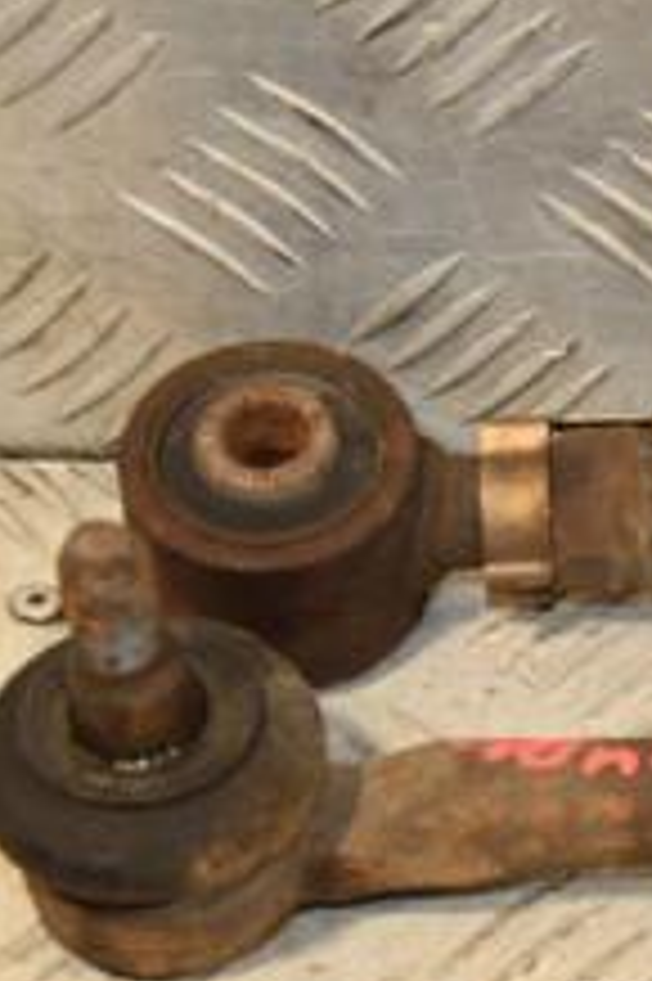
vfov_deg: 12.5
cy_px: 508
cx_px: 1052
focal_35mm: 165
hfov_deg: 8.1
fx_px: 4489
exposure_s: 1/200
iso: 800
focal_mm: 40
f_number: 6.3
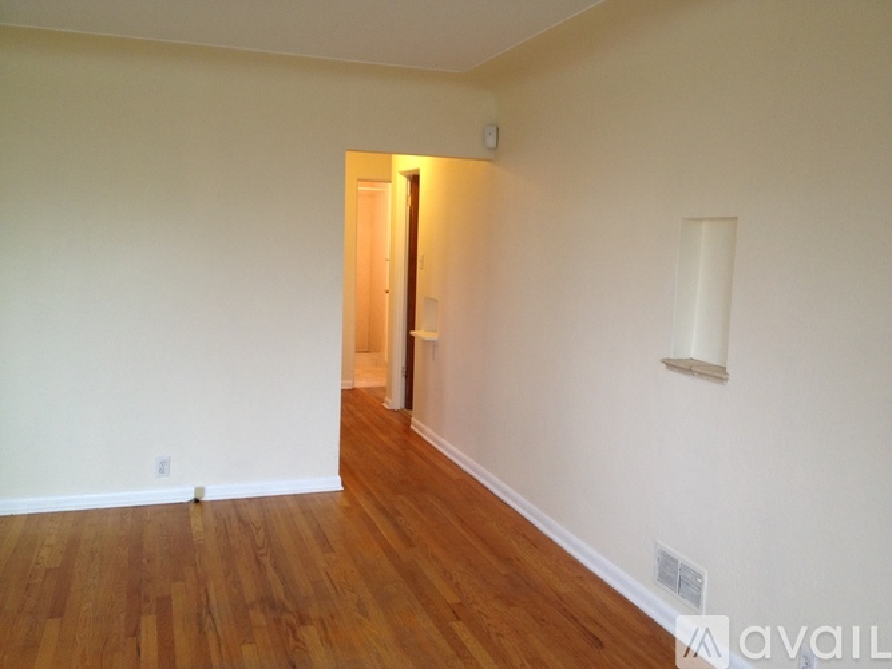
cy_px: 334
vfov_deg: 40.7
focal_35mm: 35
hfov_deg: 52.6
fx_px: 902
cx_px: 446
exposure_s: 1/20
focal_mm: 4.28
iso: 80
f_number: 2.4
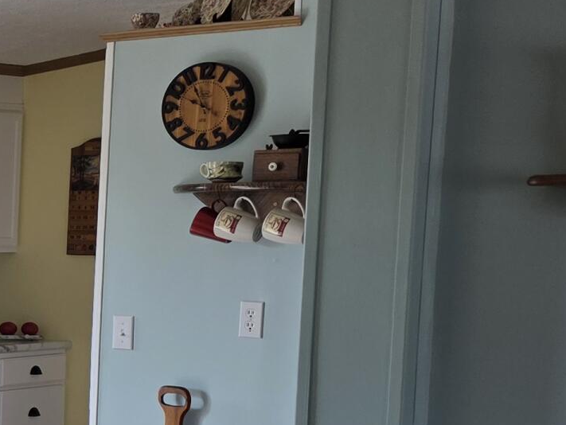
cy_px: 325
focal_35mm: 97
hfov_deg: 15.8
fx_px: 1587
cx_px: -580
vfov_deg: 15.2
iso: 80
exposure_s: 1/180
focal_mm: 6.3
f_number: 1.7
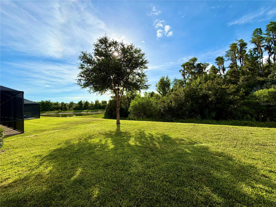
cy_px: 104
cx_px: 138
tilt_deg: +0.1
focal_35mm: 14
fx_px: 112
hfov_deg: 102.1
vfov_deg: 85.7
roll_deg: +1.9
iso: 20
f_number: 2.2
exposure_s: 1/1125
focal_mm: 2.22
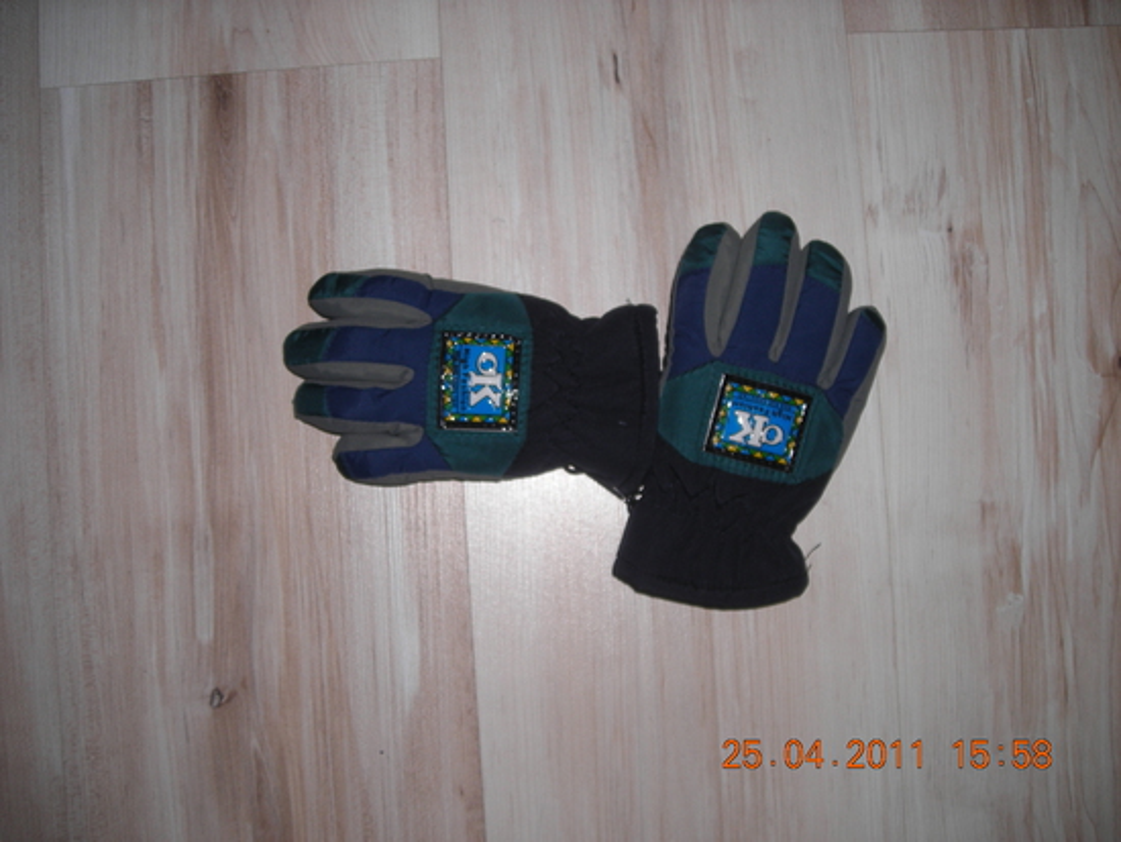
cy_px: 421
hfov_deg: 49.0
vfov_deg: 37.7
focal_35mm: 38
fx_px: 1231
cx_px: 560
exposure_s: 1/60
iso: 50
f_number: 3.2
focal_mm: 6.3
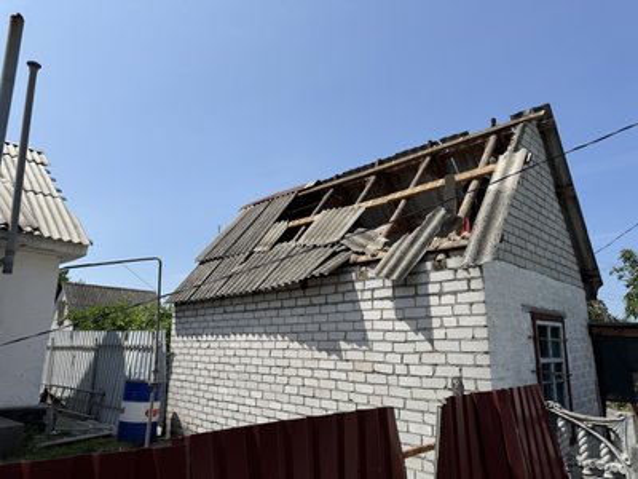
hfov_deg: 71.6
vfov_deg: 56.8
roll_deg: +0.1
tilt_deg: +13.1
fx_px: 442
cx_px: 319
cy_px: 240
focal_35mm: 24
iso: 80
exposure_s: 1/6410
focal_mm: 6.76
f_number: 1.78
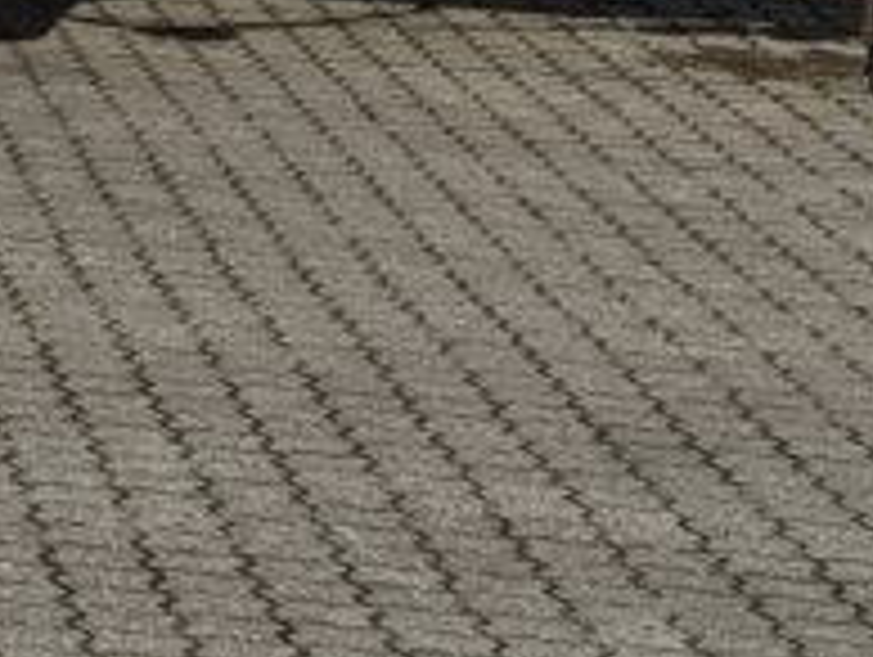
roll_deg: -1.3
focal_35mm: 253
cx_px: -990
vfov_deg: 5.8
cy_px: -572
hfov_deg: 7.4
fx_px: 6388
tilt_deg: -2.4
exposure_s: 1/12500
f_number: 1.78
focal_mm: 6.76
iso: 80
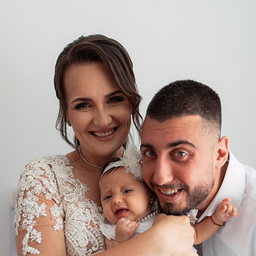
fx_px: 377
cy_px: 190
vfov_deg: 36.7
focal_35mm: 45
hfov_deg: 37.6
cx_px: 128
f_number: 2.5
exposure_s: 1/200
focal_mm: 35
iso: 160
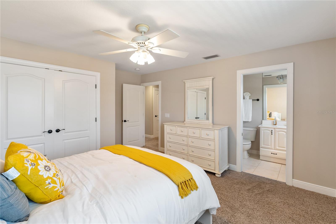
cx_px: 168
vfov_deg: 73.8
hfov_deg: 96.7
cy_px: 112
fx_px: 149
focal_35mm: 16
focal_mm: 16
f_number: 4.5
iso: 800
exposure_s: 1/30
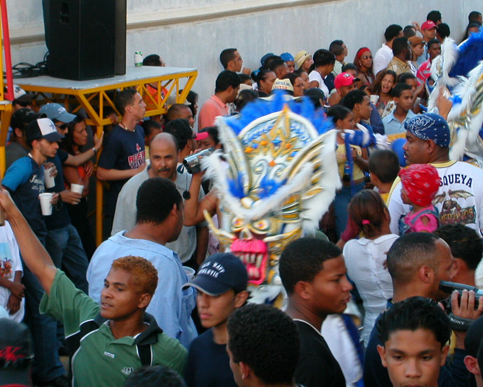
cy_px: 198
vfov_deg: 13.0
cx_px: 261
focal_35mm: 119
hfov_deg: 16.2
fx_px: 1701
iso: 100
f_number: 4.8
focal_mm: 16.8
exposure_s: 1/38.9
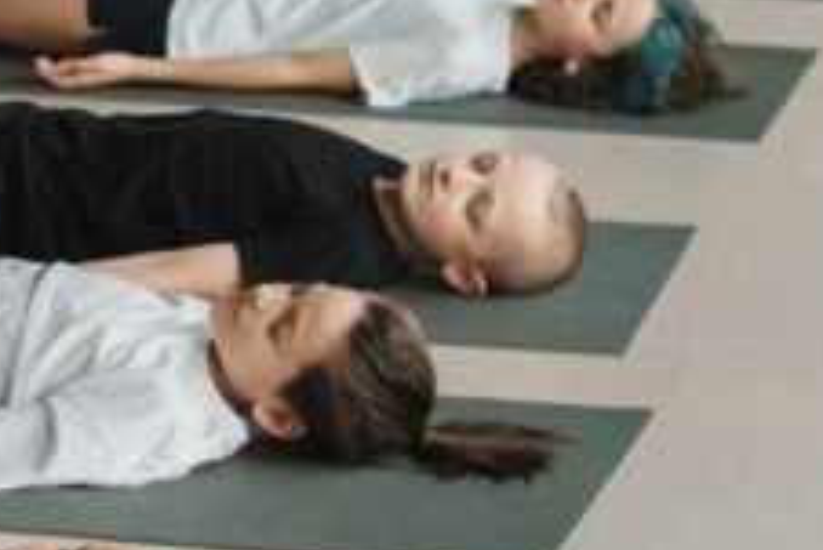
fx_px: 5101
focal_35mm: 223
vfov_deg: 6.2
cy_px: 222
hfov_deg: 9.1
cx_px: -73
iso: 500
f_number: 2.8
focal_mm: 56
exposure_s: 1/250
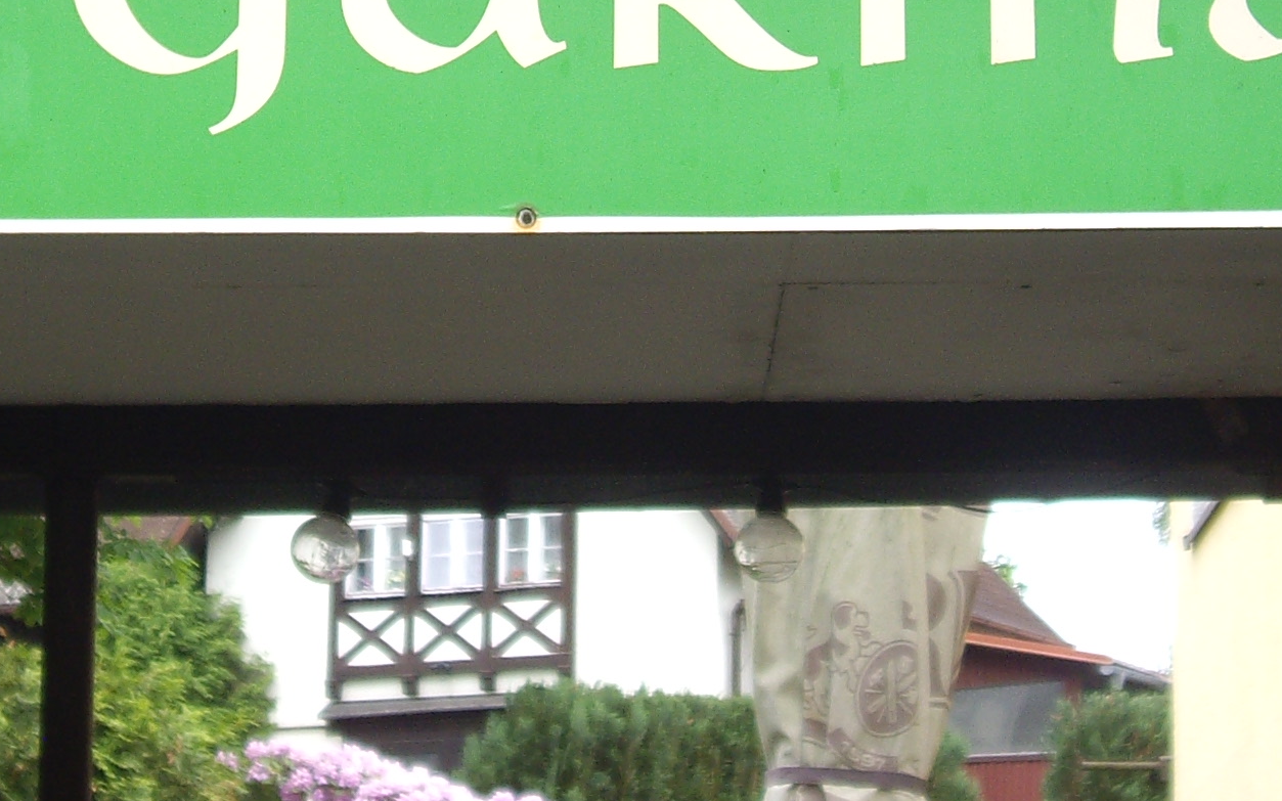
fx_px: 4961
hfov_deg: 14.7
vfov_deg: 9.1
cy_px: -240
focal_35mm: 142
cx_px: 606
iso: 100
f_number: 3.1
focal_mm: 9.6
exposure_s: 1/60
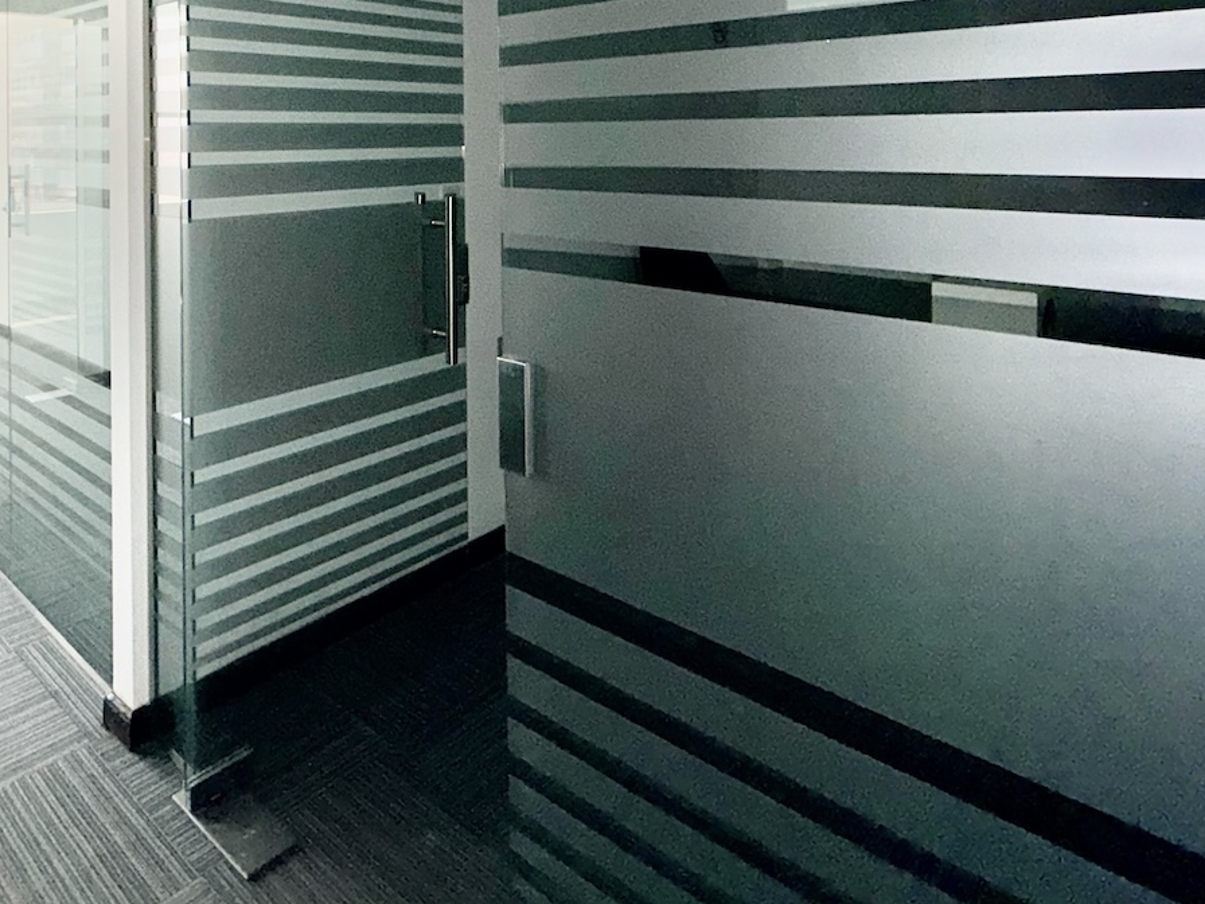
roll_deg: +1.0
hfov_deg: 67.3
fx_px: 870
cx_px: 390
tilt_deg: +0.7
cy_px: 130
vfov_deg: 50.1
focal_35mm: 25
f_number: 2.2
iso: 40
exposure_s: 1/60
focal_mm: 2.22
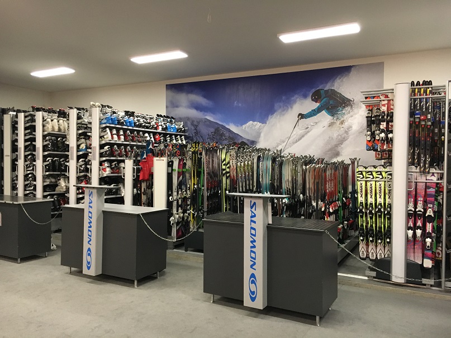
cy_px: 169
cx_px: 226
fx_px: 378
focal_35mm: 29
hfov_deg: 61.7
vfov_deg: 48.2
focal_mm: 4.15
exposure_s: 1/33
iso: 250
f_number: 2.2
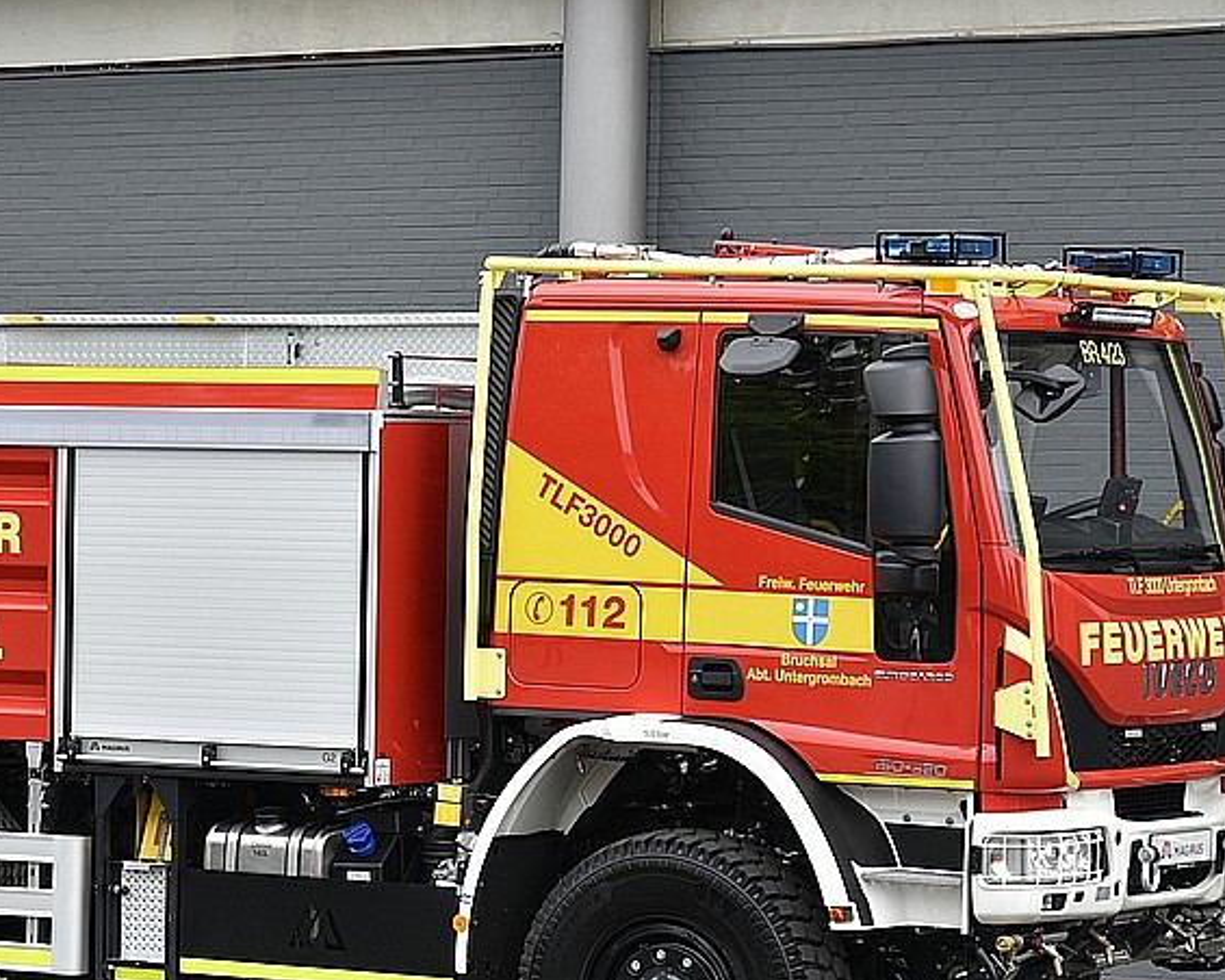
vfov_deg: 12.1
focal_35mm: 127
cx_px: 408
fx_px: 4604
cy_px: 640
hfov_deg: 15.1
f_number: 5.6
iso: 400
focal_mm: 85
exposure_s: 1/125
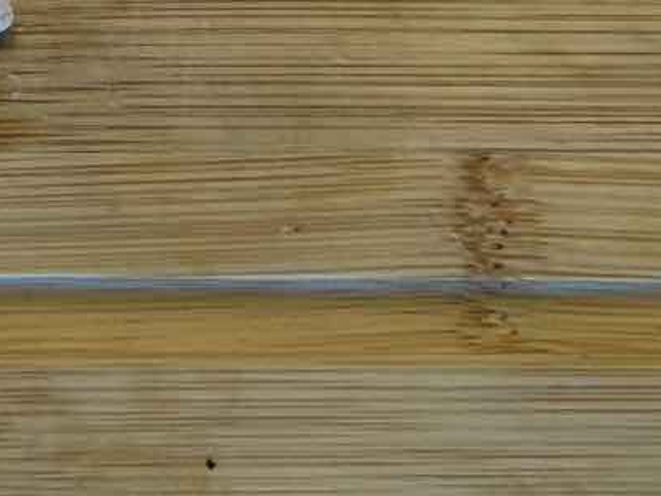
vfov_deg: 6.3
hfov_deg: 8.3
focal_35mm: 229
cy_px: -552
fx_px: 4375
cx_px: -557
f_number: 1.78
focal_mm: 6.86
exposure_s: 1/50
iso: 100
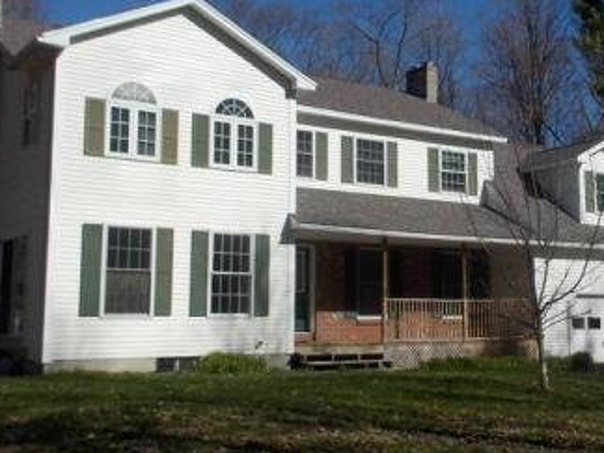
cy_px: 196
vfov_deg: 28.0
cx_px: 453
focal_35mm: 52
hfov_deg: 36.0
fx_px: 907
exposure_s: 1/1250
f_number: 3.3
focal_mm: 4.1
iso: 80
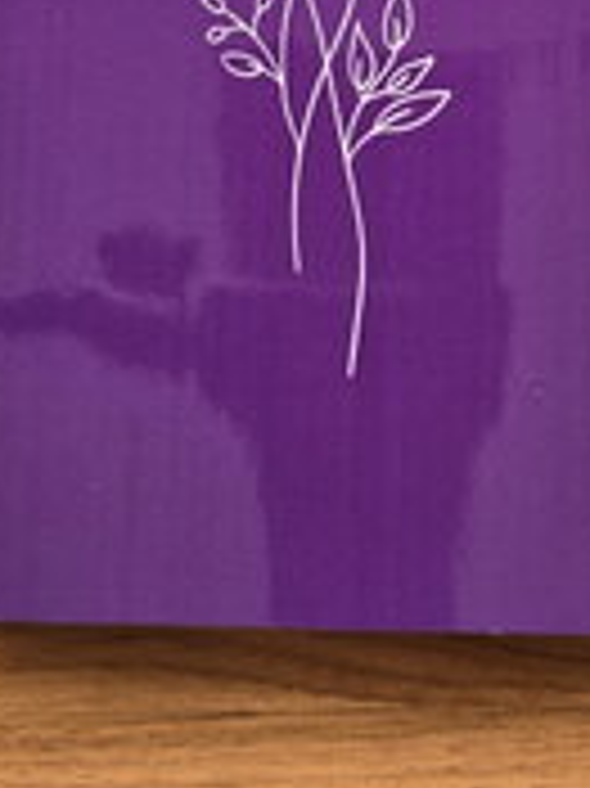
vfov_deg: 25.7
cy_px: -88
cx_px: 365
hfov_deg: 20.9
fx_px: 1593
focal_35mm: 70
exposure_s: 1/58.6
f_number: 1.7
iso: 25
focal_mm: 6.3
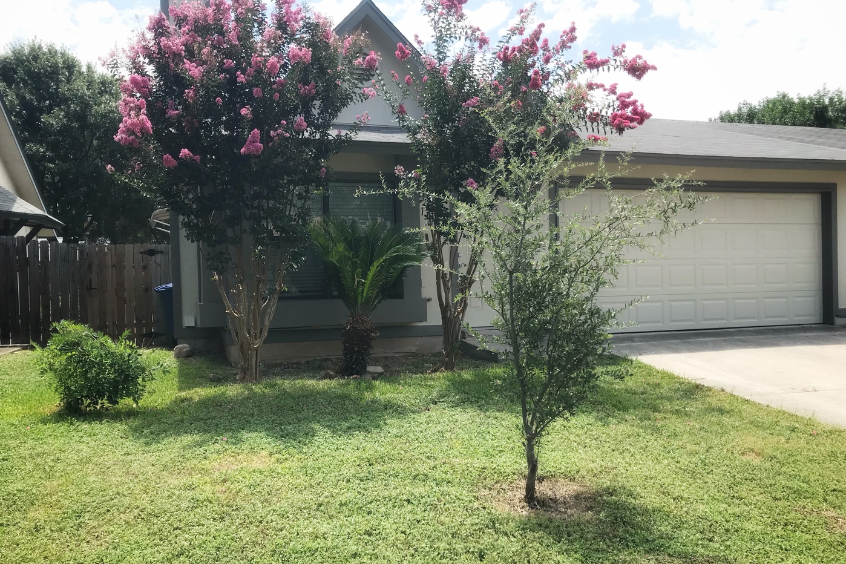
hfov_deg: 61.9
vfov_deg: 43.6
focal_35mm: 30
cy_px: 305
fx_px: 705
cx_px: 419
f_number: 1.8
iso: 20
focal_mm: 3.99
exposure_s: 1/1650
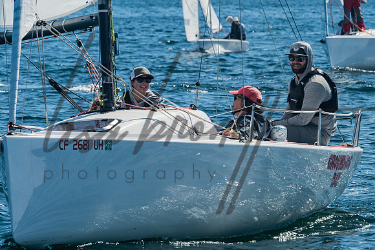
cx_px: 266
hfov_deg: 4.5
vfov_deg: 3.0
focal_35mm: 457
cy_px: 55
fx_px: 4757
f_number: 10
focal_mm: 200
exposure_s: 1/400
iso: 400
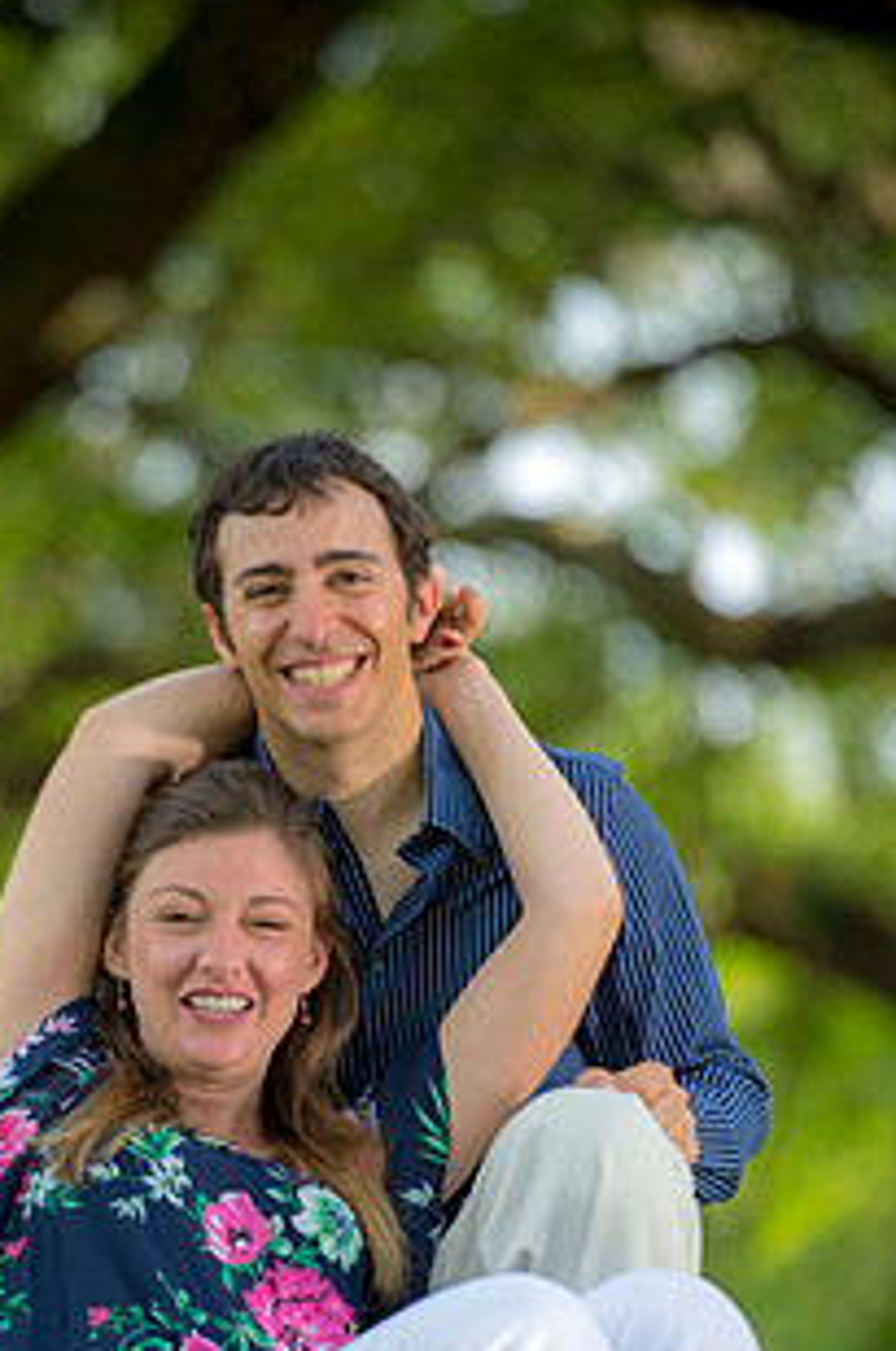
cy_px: 923
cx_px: 343
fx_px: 10900
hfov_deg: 4.7
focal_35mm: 291
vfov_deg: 7.1
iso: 200
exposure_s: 1/320
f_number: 3.5
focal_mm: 200
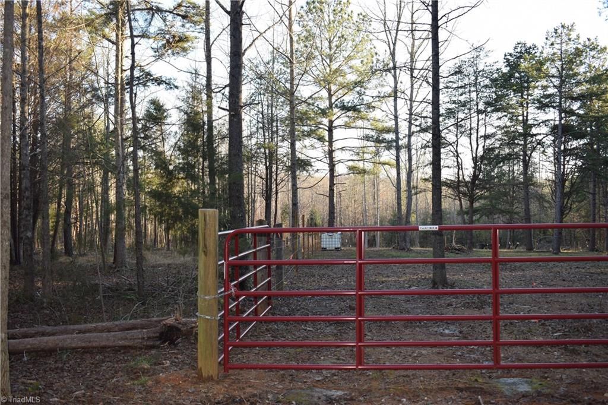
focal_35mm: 36
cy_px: 202
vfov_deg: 36.8
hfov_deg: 53.1
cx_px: 304
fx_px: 608
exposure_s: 1/125
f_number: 5.6
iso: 250
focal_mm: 24
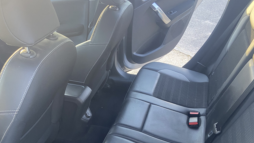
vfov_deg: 29.8
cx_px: 126
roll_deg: +2.6
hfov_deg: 52.8
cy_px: 130
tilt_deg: -36.1
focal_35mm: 38
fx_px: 256
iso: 125
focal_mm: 4.25
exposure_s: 1/60
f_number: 1.8
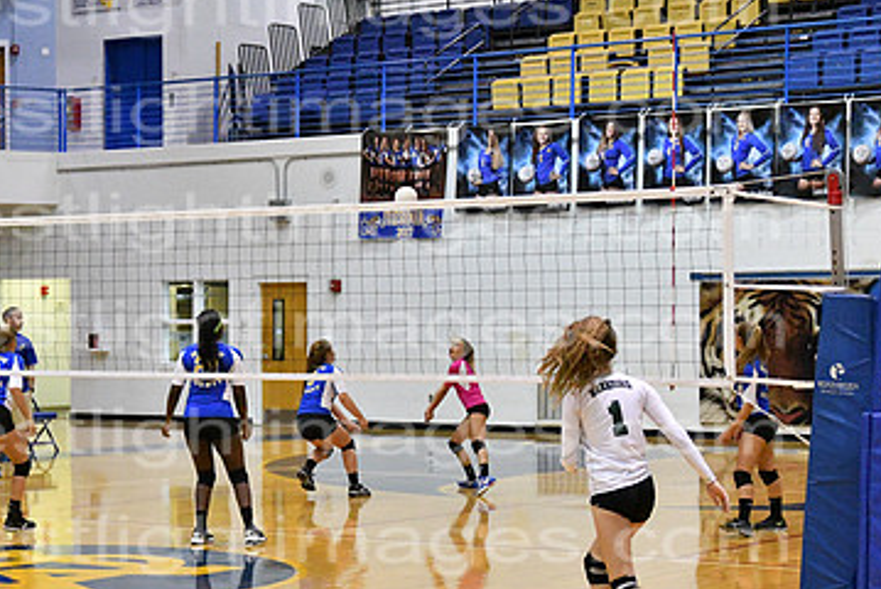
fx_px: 2253
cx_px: 233
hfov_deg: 21.9
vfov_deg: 14.9
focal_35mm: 92
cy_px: 384
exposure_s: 1/640
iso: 8000
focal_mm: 38
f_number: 3.5
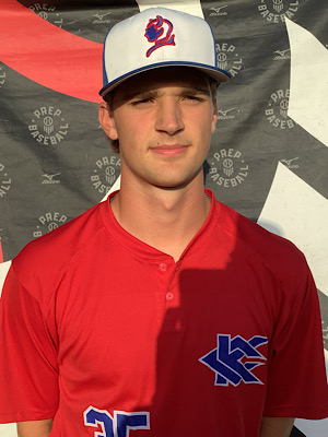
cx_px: 164
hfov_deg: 45.4
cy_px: 218
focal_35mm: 31
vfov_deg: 58.4
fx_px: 392
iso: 25
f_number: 2.4
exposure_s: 1/849
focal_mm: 3.3
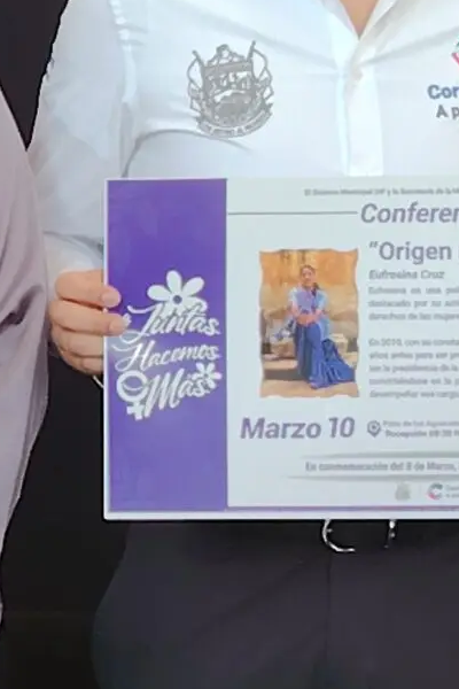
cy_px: 273
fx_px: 3480
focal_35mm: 182
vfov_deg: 11.3
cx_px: -176
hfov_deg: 7.4
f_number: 1.75
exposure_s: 1/100
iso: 278
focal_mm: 5.25
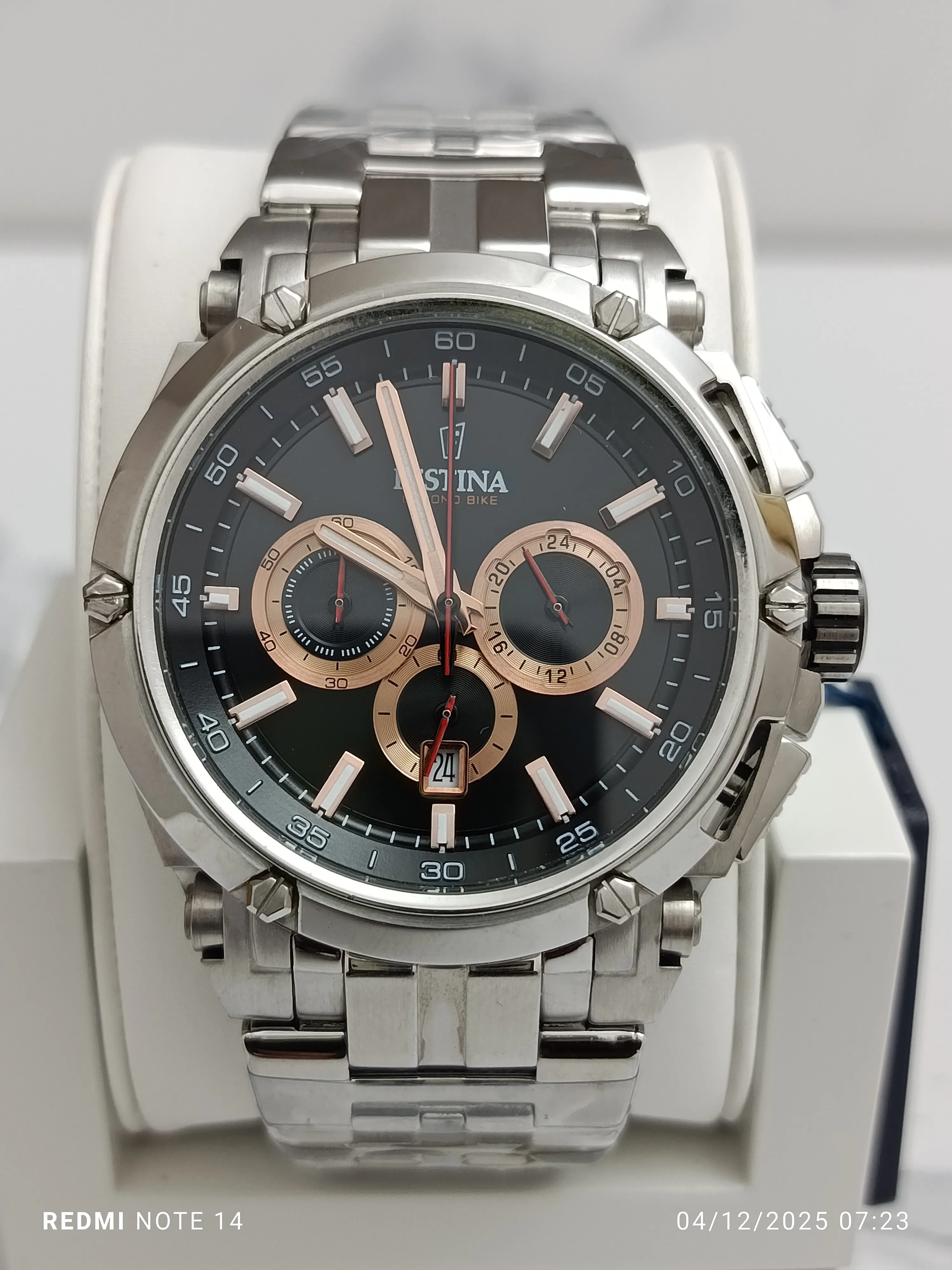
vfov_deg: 39.7
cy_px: 635
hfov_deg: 30.3
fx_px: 1760
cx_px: 476
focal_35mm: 48
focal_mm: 5.24
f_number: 1.7
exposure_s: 1/100
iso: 412
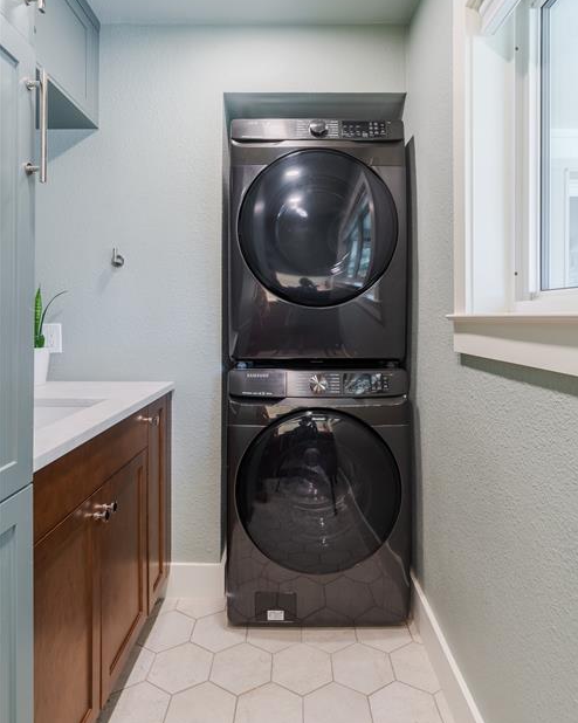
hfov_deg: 65.5
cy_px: 344
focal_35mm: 21
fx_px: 449
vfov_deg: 77.6
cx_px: 298
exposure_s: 1/60
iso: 400
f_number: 7.1
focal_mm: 18
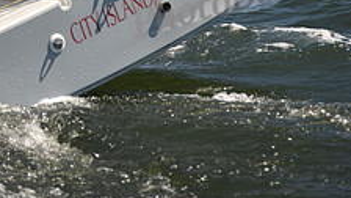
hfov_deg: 4.0
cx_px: 51
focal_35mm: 542
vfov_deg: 2.2
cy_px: -222
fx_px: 5044
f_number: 4.5
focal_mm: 200
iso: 250
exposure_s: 1/1250
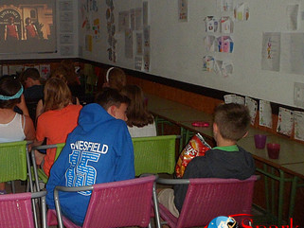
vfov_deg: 30.3
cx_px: 32
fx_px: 413
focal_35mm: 47
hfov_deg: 37.8
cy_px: 54
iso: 200
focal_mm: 4.9
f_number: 3.3
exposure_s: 1/45
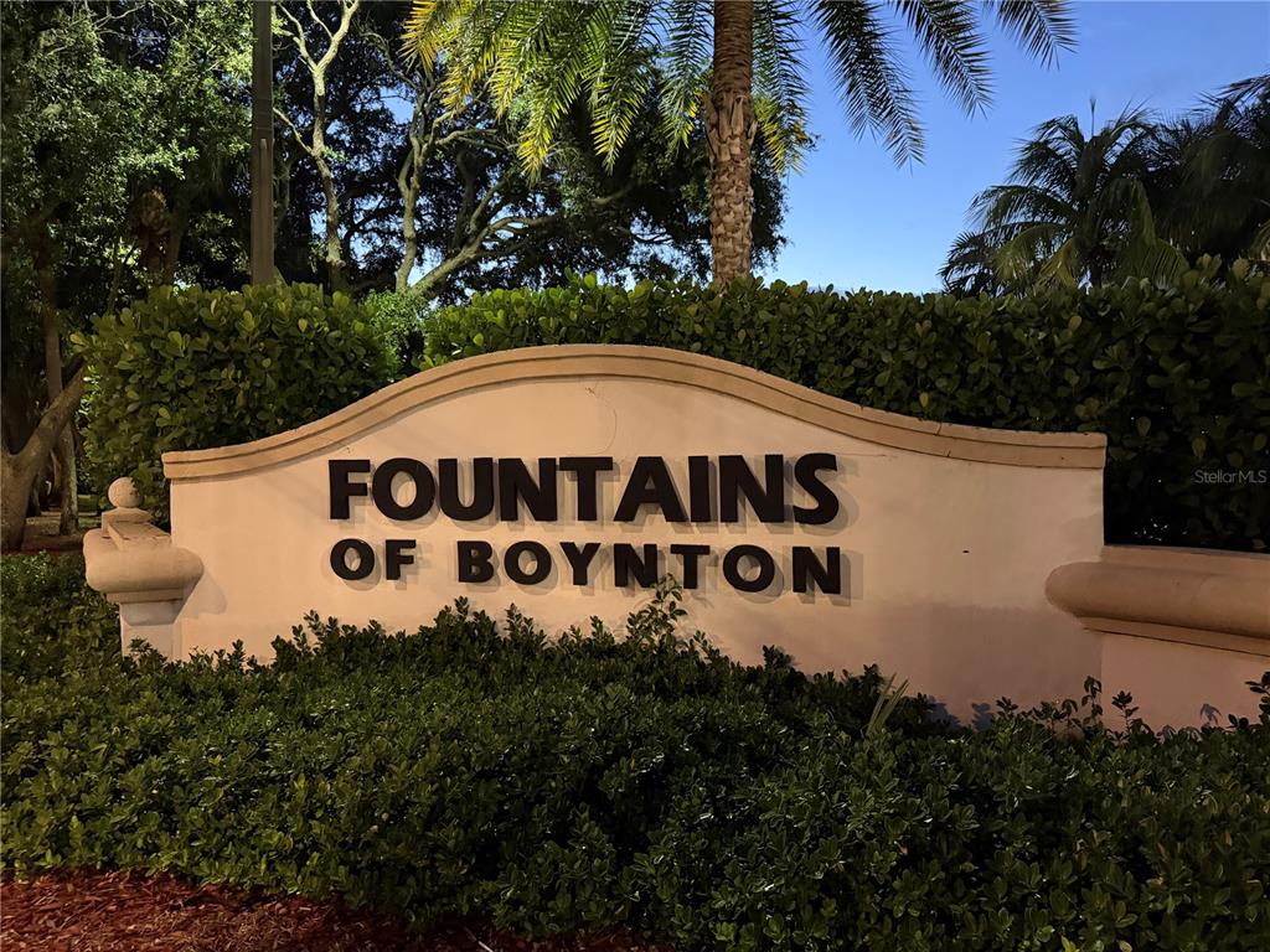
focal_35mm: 24
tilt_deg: -0.5
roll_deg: +1.1
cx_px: 635
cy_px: 476
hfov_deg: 71.6
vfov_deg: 56.8
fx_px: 881
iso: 1000
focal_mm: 6.76
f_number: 1.78
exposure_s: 1/32
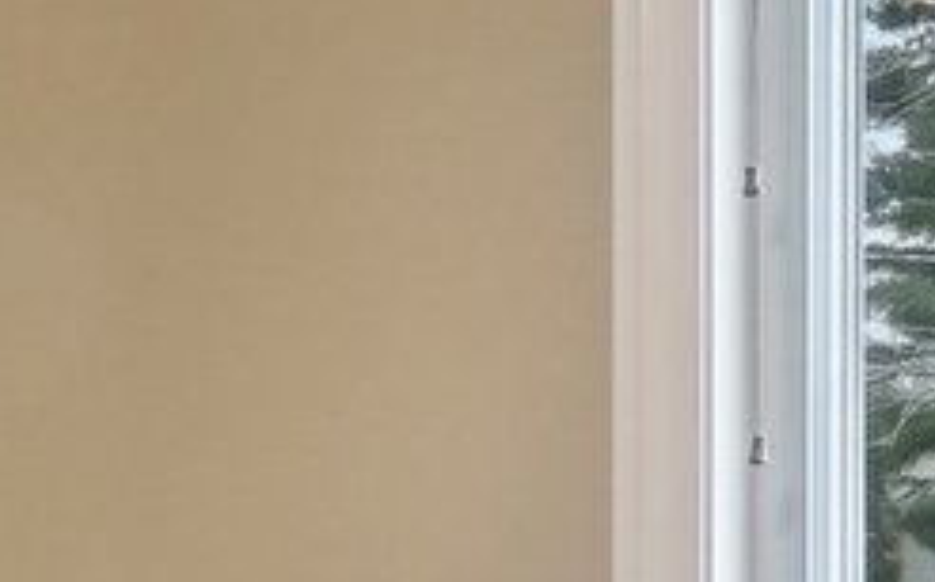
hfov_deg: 19.1
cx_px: -276
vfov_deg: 12.8
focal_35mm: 101
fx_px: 2570
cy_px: 517
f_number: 8
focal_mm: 10
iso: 400
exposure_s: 1/10
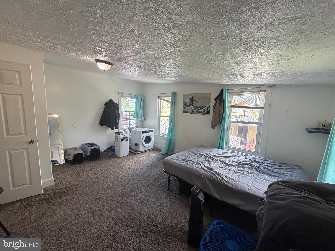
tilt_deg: -7.4
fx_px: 135
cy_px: 126
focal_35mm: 14
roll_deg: -1.4
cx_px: 168
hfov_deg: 102.1
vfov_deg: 85.7
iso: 200
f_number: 2.2
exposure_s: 1/121
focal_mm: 2.22
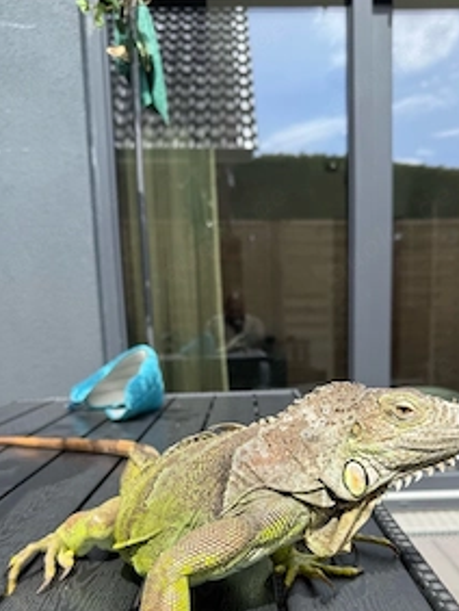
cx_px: 271
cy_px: 427
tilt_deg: -8.4
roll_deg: +1.4
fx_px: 600
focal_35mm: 34
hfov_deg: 41.7
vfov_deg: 52.4
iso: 80
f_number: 1.78
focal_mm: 6.76
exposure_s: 1/2169
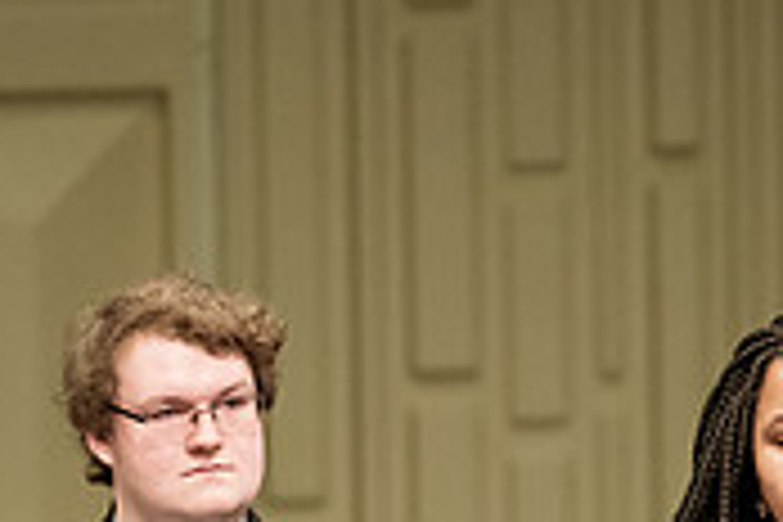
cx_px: 734
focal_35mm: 999
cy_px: 718
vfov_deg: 1.4
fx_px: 21727
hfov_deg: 2.1
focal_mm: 300
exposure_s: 1/250
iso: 4000
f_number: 3.2
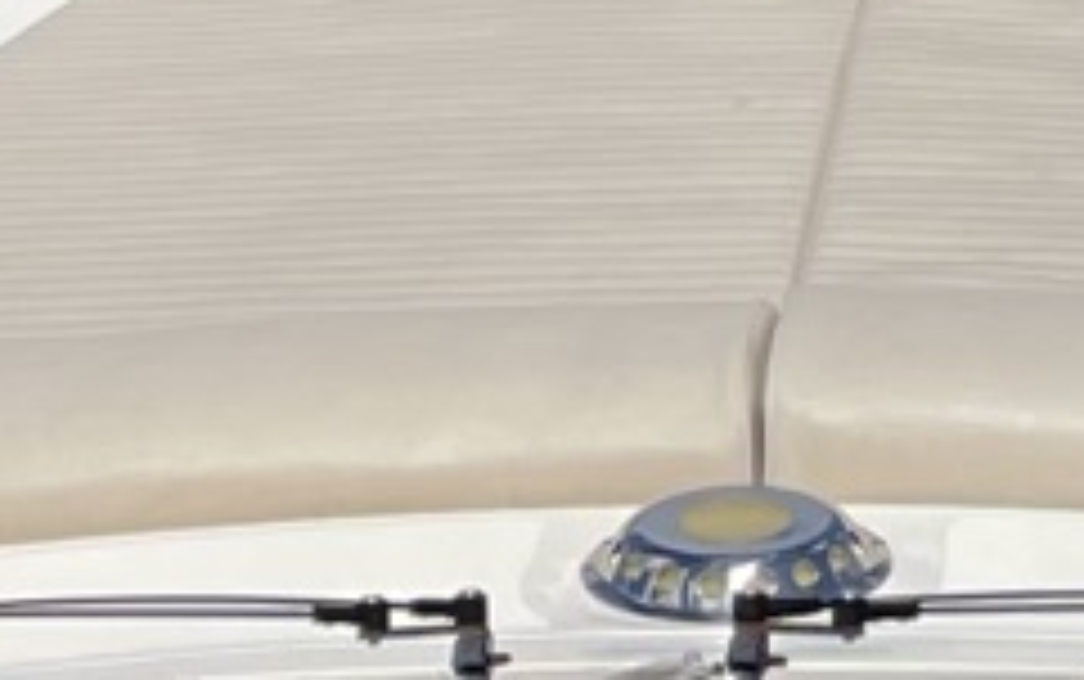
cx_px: 513
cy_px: -1999
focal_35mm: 198
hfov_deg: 10.6
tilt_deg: -0.4
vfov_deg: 5.7
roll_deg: +4.5
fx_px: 5854
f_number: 1.6
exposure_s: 1/5618
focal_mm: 5.1
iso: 32
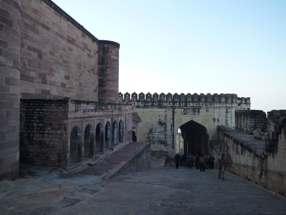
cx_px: 143
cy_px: 108
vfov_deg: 46.8
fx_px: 248
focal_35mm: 30
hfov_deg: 60.0
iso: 160
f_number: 3.2
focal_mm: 4.4
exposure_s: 1/500
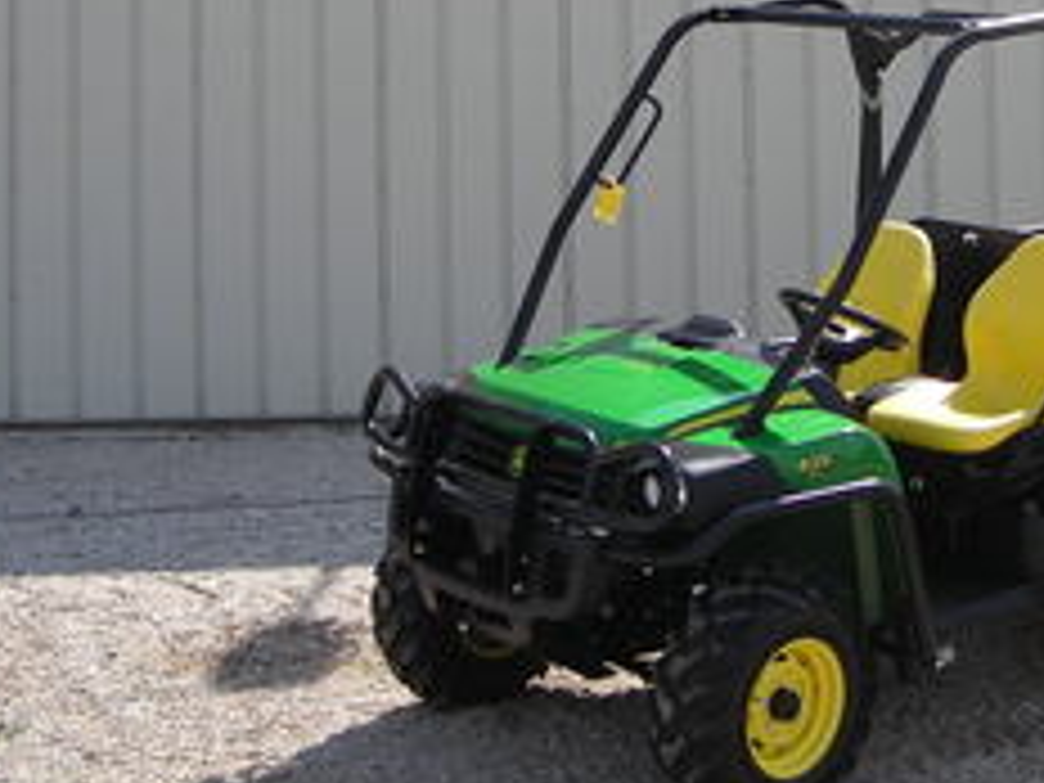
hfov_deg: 21.5
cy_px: -40
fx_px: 2684
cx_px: 945
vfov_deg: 16.2
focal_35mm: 89
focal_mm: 6.3
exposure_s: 1/415
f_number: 3.2
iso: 50
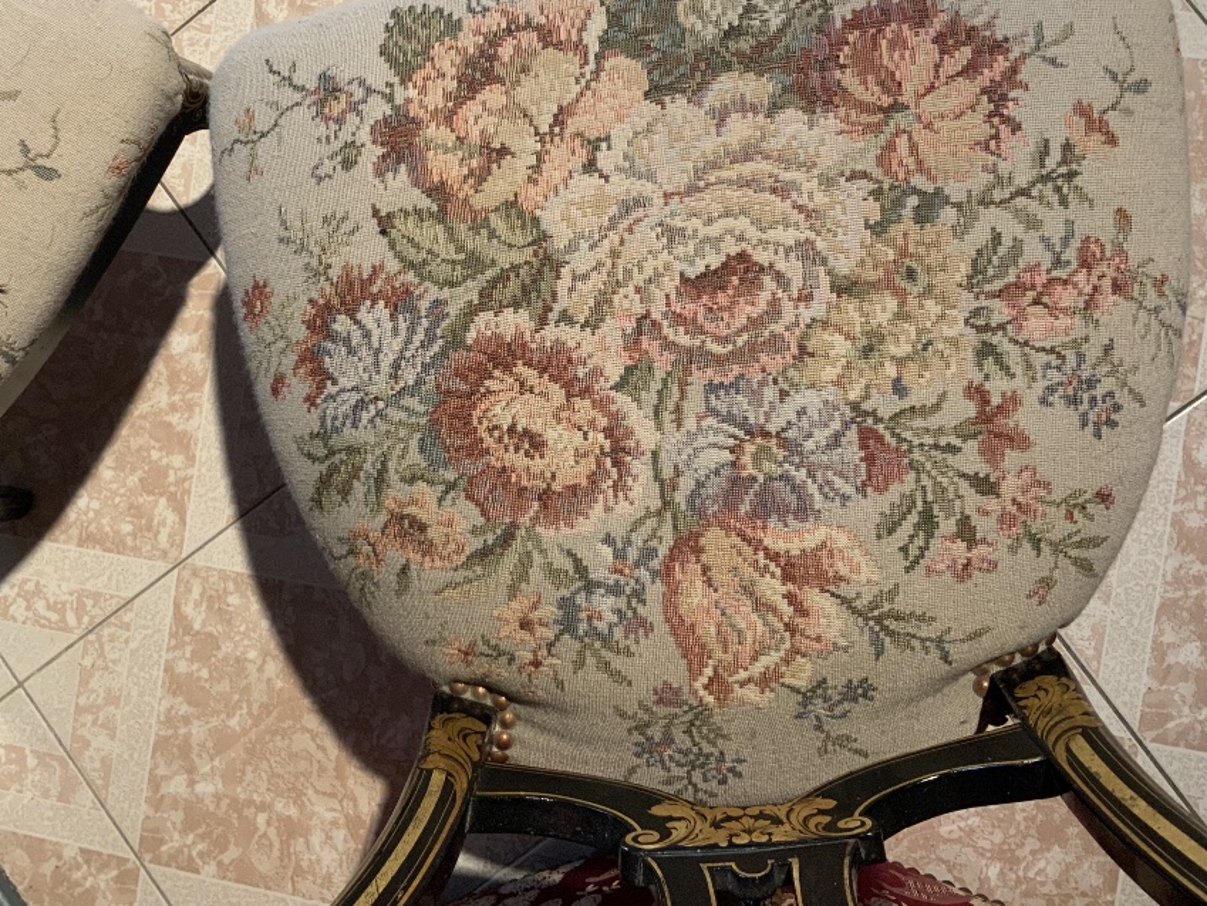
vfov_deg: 34.8
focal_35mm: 41
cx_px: 456
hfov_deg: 45.4
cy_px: 306
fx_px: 1430
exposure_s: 1/50
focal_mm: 3
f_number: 1.8
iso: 64
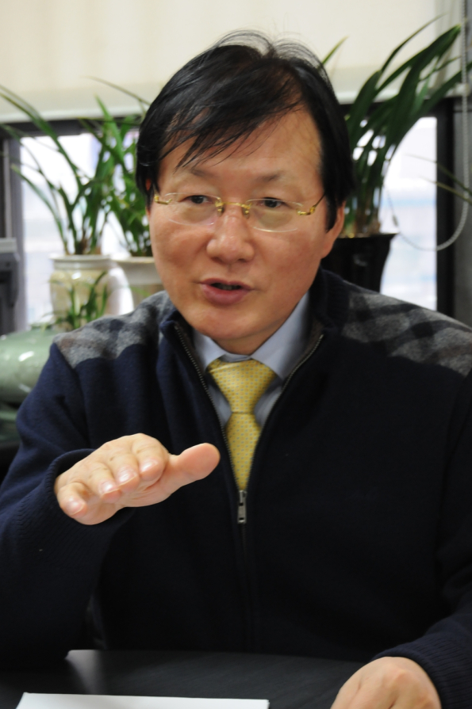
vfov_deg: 24.8
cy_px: 385
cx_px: 244
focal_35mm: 82
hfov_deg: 16.6
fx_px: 1616
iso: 800
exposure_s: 1/20
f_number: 5.6
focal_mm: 50
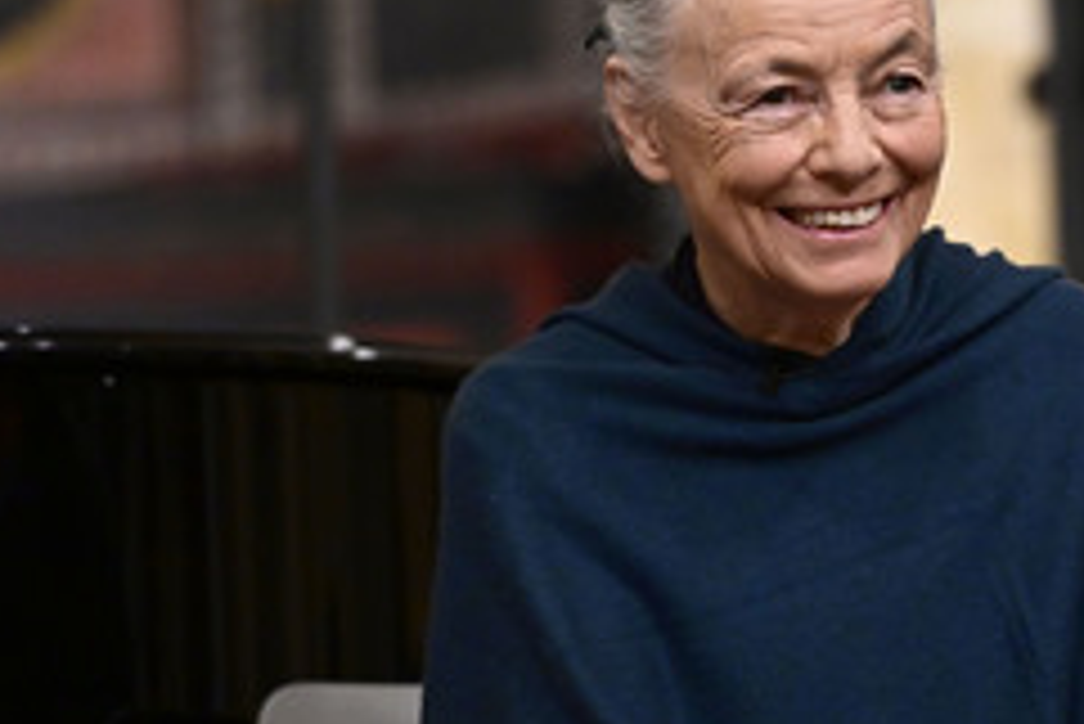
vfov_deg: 3.9
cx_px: 857
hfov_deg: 5.8
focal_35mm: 355
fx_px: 10695
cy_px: 450
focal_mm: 190
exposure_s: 1/200
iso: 5000
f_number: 2.8
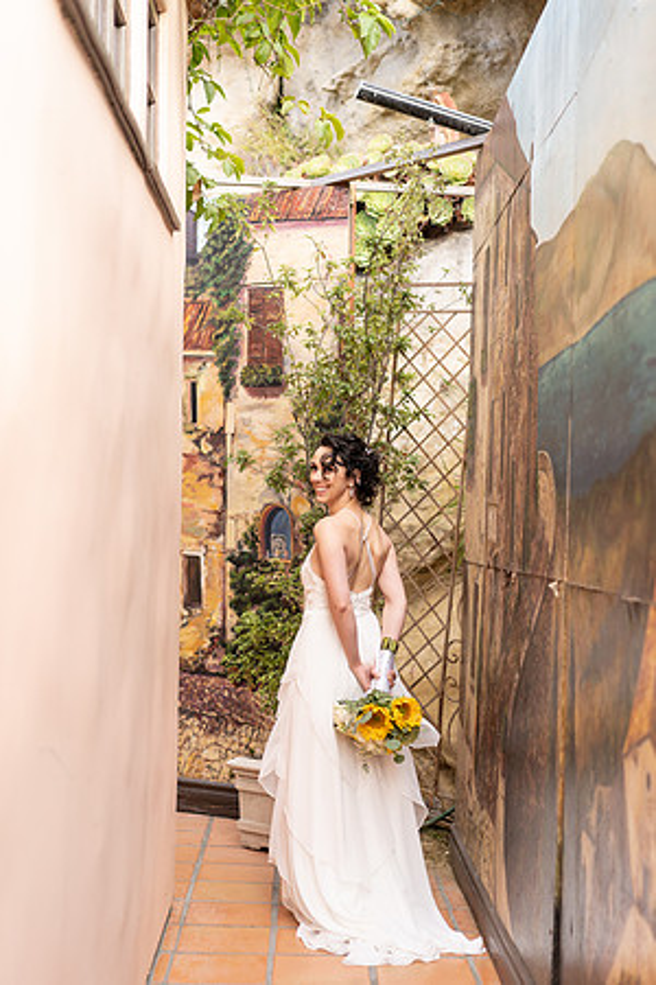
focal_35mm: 55
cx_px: 328
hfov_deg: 24.6
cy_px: 492
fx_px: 1503
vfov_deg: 36.2
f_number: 2.5
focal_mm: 55
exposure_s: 1/500
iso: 320
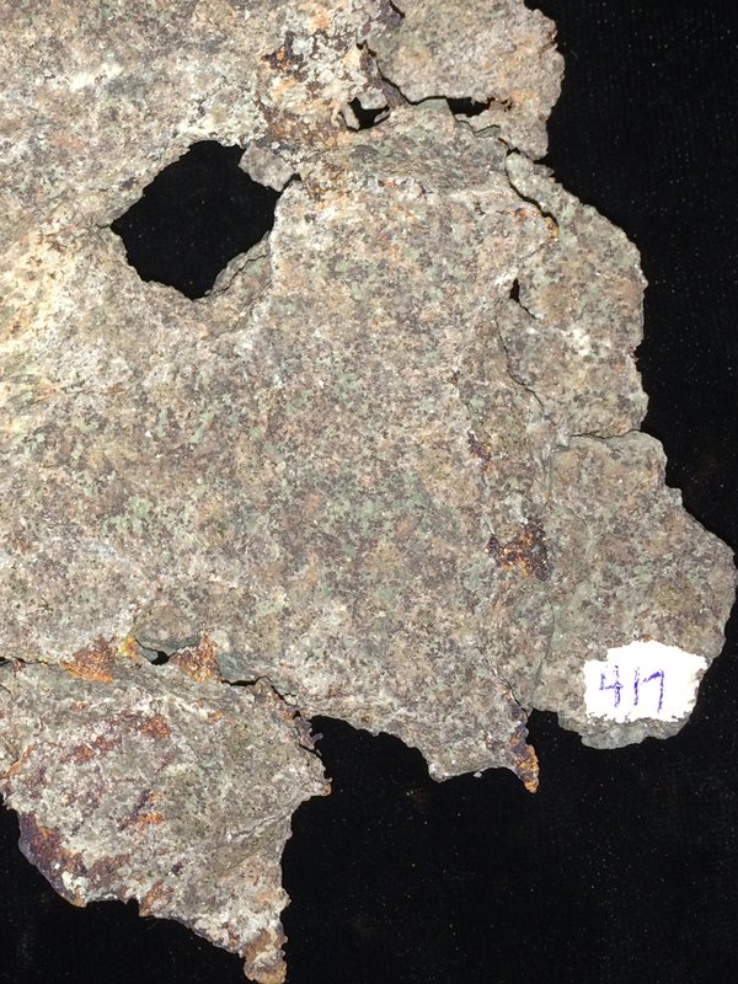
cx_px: 58
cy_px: 264
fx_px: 1706
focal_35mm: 60
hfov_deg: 23.7
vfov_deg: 31.7
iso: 32
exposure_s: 1/69
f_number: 2.2
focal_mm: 4.12
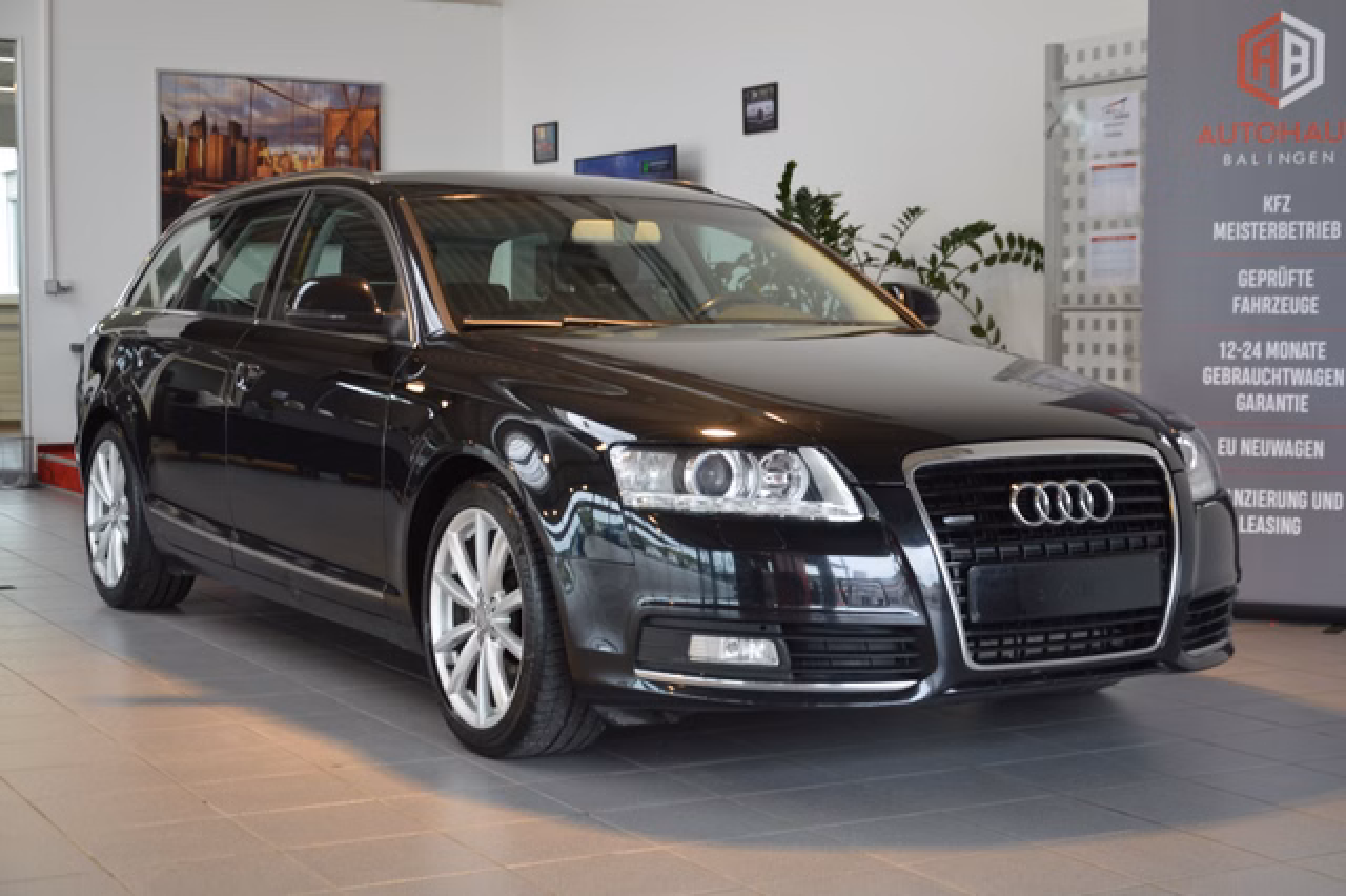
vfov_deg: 23.8
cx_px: 673
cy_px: 448
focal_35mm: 57
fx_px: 2130
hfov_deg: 35.1
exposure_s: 1/40
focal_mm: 38
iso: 400
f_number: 4.5
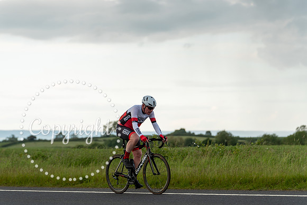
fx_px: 1023
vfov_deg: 11.4
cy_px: 109
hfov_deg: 17.1
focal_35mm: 120
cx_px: 144
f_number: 3.2
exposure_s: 1/500
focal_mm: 113
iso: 250
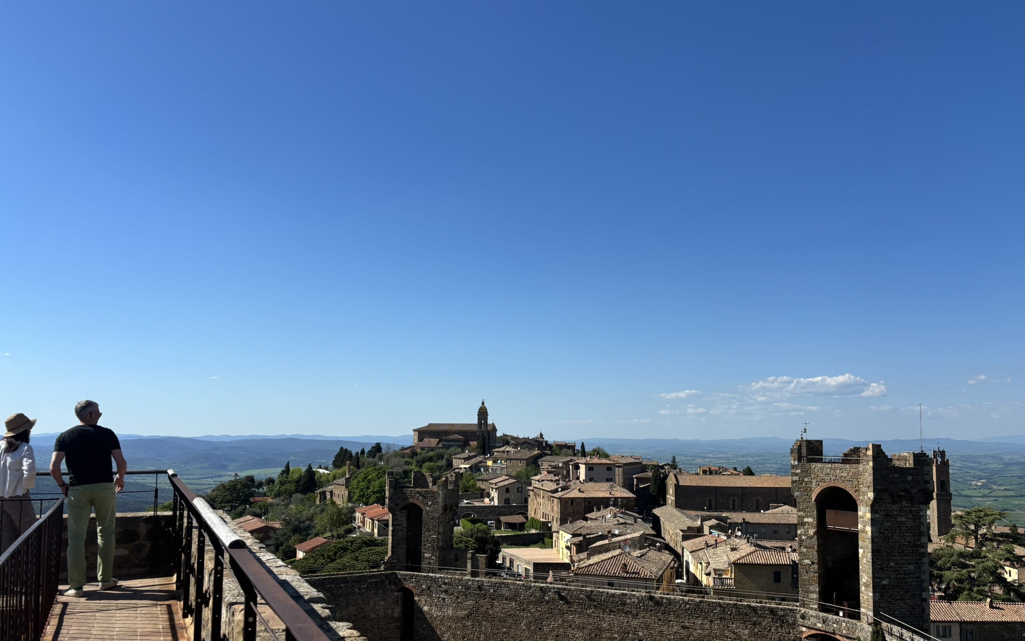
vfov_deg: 44.4
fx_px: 782
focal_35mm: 28
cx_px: 518
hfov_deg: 66.5
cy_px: 368
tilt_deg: +3.2
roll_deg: -1.4
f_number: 1.6
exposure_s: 1/4425
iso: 50
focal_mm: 5.96
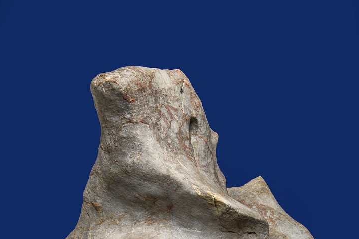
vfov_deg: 23.9
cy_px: 263
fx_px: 528
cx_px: 179
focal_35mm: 53
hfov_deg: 37.5
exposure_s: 1/50
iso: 200
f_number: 8
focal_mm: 35
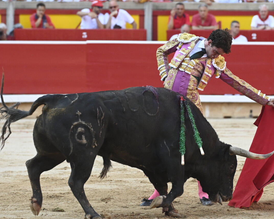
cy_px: 109
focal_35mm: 339
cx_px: 151
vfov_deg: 4.6
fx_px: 2749
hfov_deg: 5.7
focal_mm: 200
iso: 1600
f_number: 5
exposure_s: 1/1250
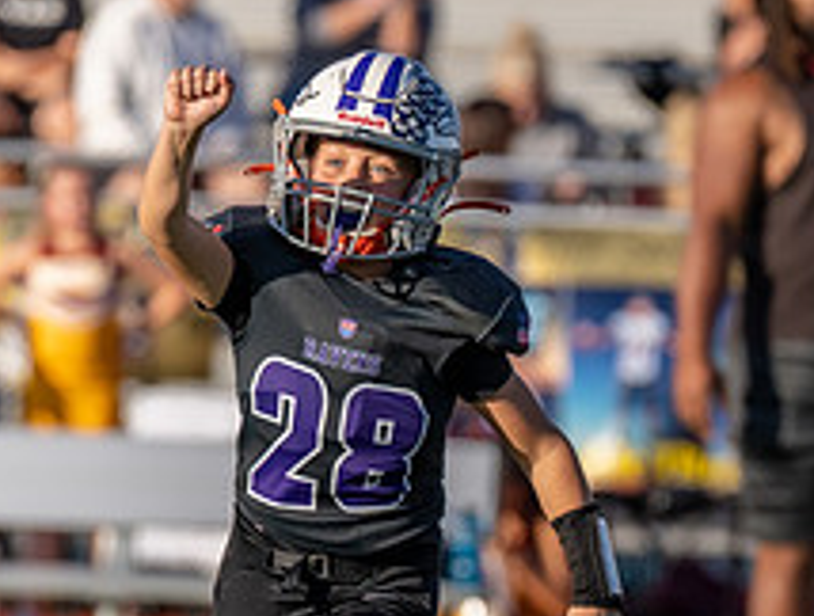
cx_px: 235
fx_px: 22792
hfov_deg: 2.0
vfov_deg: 1.5
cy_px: 450
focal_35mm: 966
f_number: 2.8
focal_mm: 200
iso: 100
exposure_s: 1/2000
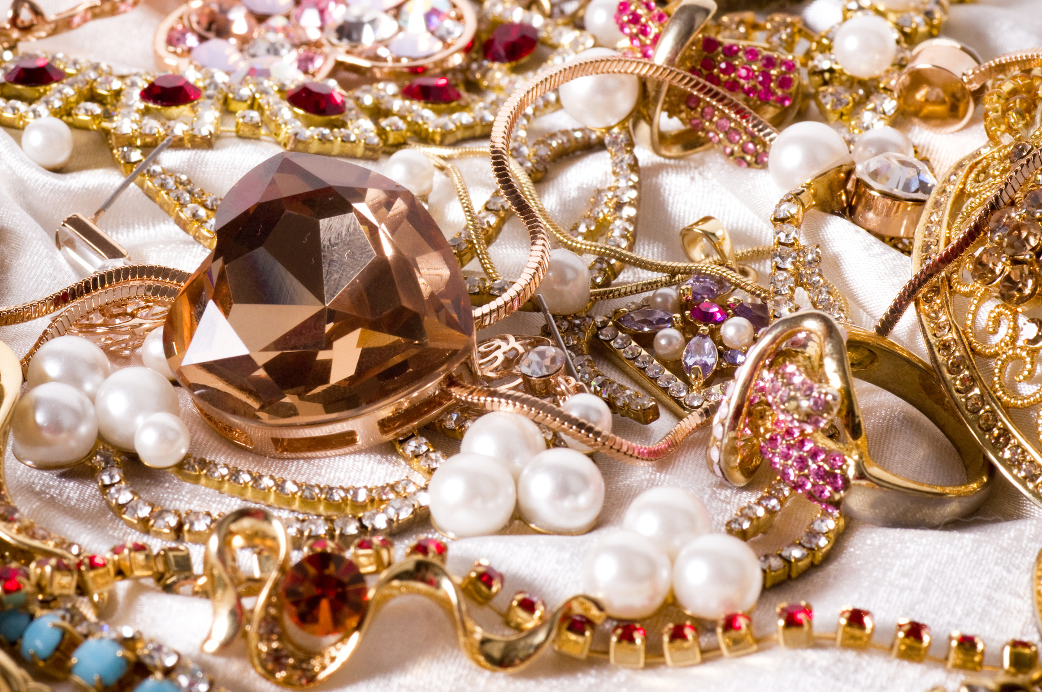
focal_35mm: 157
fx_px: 4538
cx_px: 455
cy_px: 293
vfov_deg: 8.7
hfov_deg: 13.1
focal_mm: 90
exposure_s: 1/125
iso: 200
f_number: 16
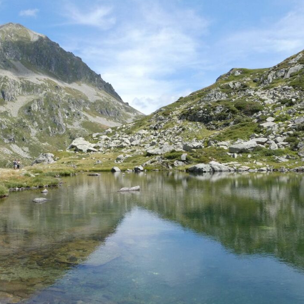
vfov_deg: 41.9
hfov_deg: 41.2
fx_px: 397
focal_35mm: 40
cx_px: 96
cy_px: 151
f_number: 4.5
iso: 200
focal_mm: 5.4
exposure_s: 1/1000
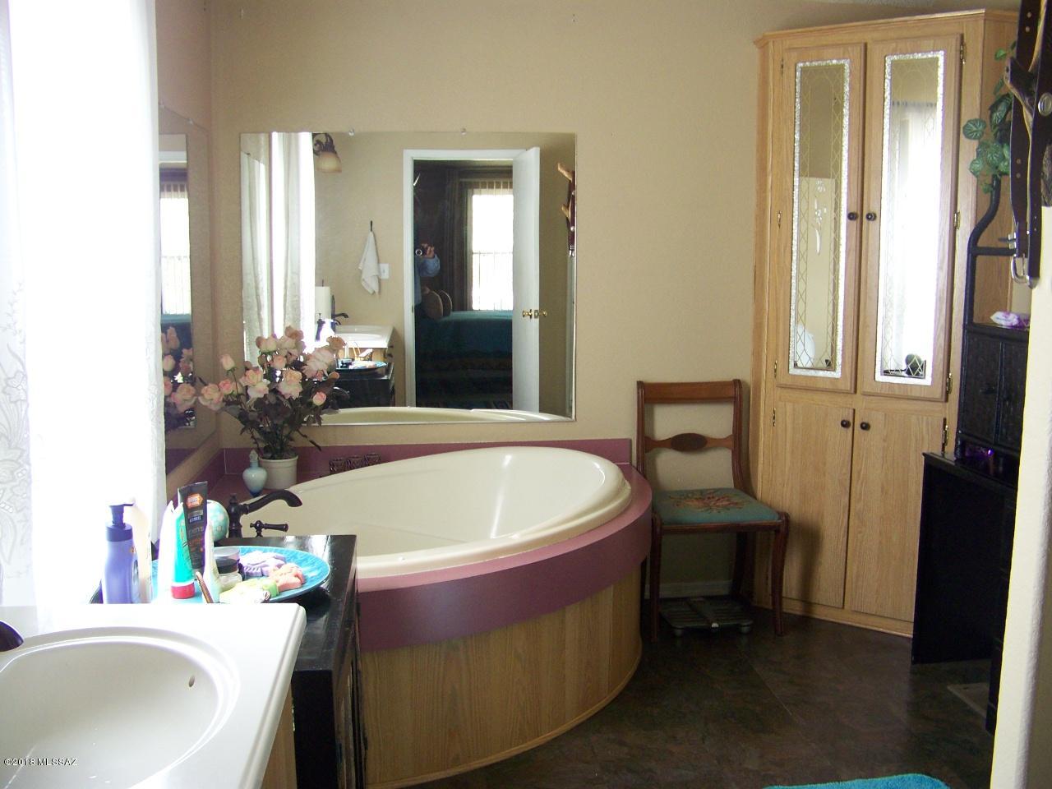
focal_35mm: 36
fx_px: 1094
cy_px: 394
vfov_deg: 39.7
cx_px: 526
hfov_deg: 51.4
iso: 125
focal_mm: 5.85
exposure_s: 1/30
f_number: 2.8
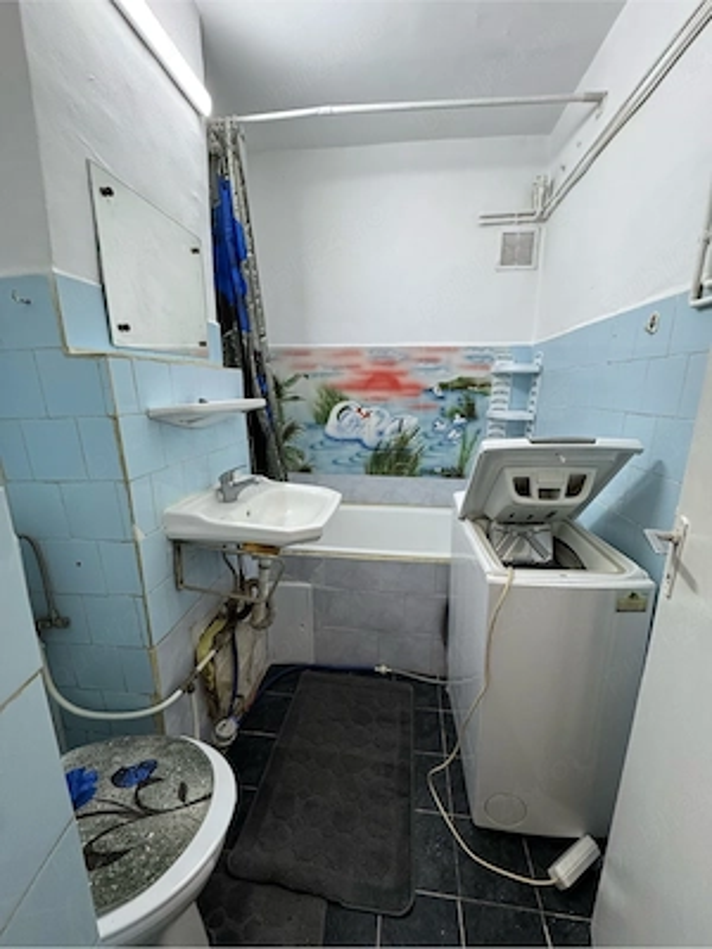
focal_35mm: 14
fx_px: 384
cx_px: 356
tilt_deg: -12.2
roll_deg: -1.0
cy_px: 474
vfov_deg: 102.1
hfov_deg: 85.7
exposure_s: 1/100
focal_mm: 2.22
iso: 200
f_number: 2.2
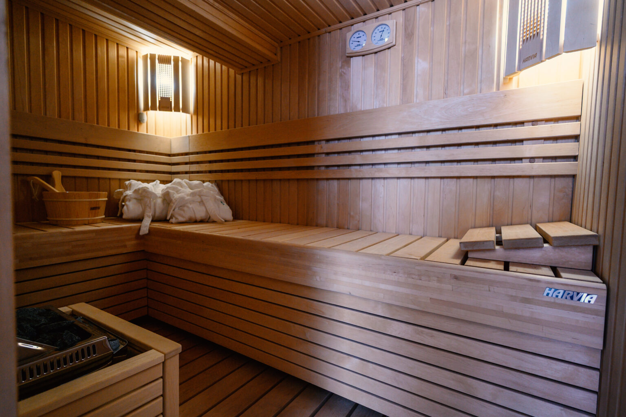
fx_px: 304
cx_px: 313
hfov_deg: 91.7
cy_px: 208
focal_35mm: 18
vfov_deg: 68.8
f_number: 4
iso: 1600
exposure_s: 1/30
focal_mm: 17.5
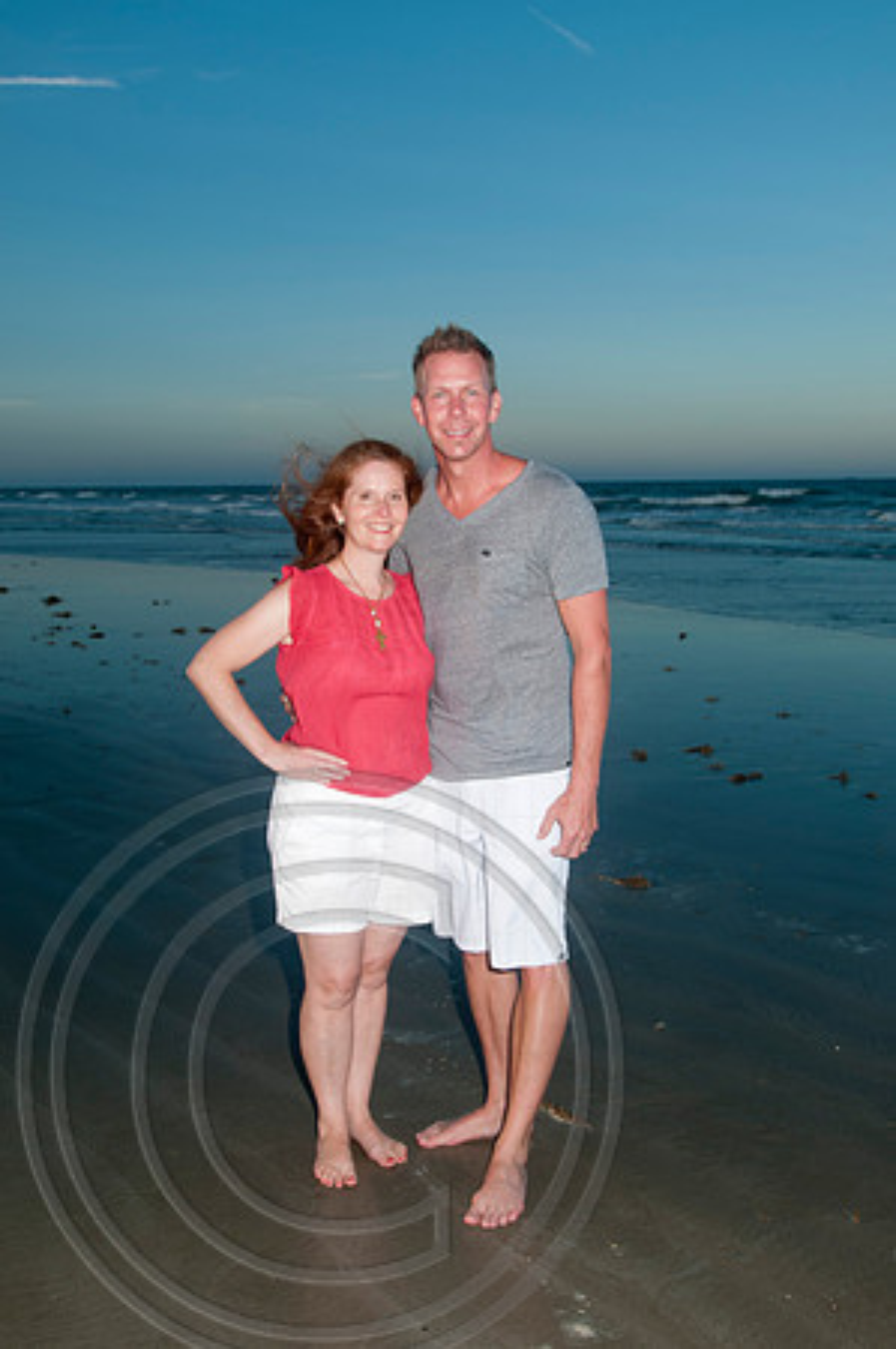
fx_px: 1459
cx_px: 448
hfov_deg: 34.1
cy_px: 674
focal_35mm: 39
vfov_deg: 49.6
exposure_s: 1/125
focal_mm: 26
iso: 100
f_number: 8
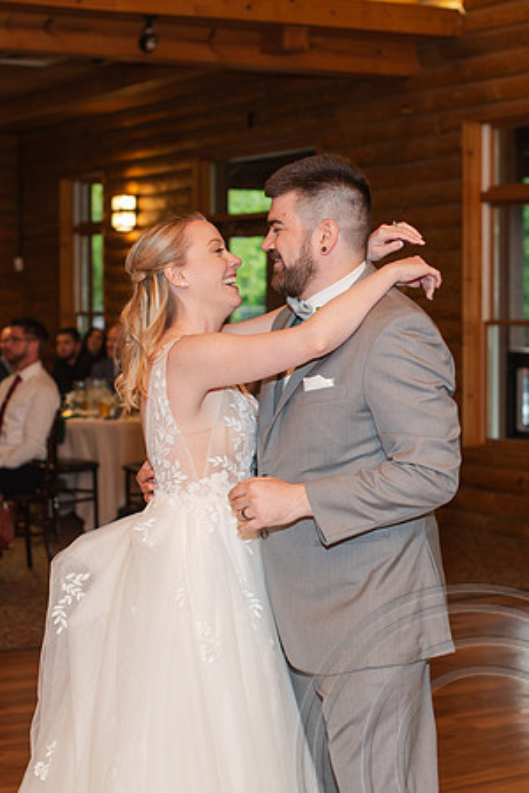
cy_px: 396
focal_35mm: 75
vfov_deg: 27.0
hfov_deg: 18.2
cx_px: 327
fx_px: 1652
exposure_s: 1/200
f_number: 3.5
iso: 800
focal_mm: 50
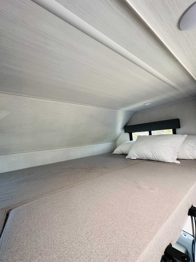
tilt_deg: +3.4
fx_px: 106
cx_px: 98
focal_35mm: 14
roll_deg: +2.4
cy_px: 131
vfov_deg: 102.1
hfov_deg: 85.7
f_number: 2.2
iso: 250
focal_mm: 2.22
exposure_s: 1/99
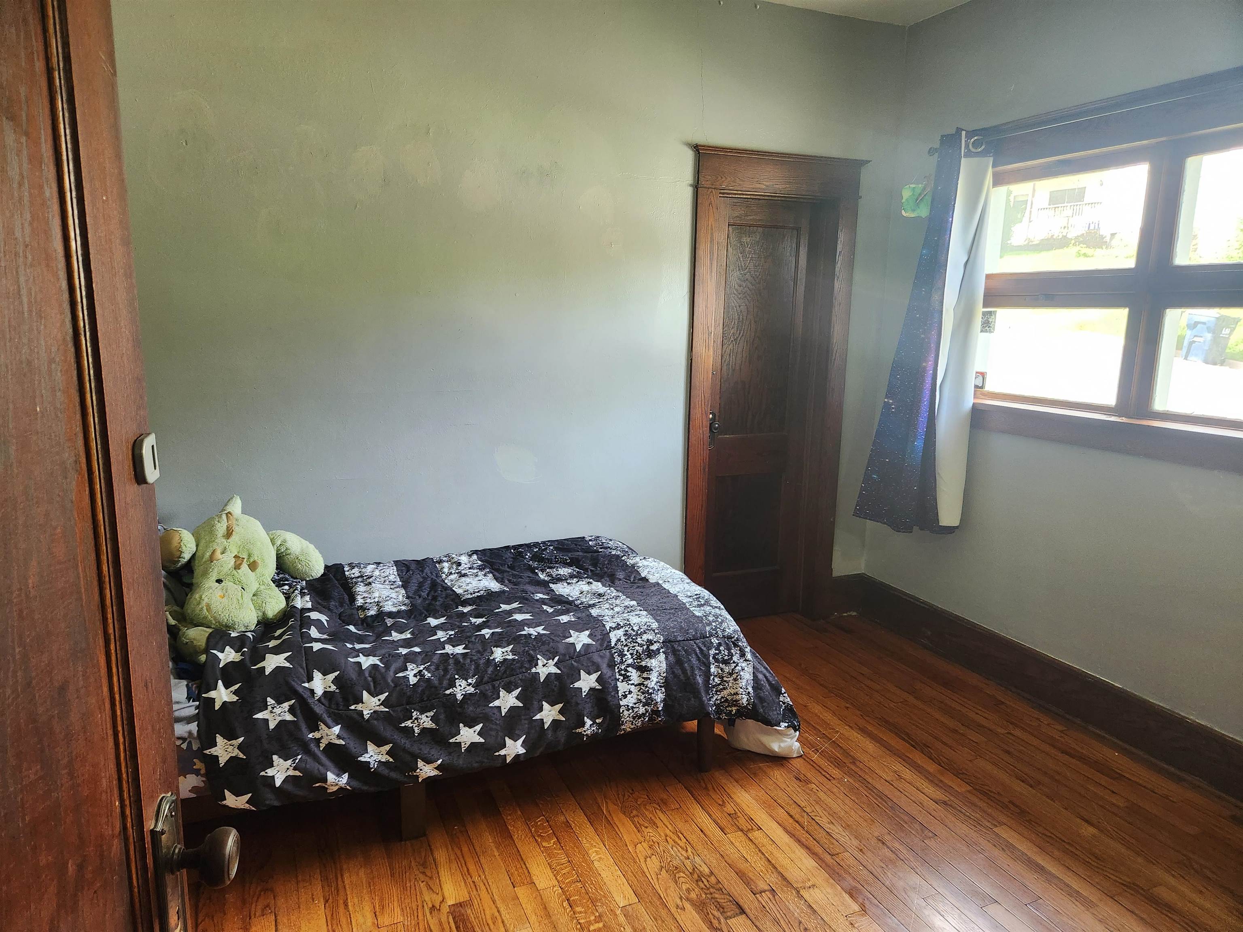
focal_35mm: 23
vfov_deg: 58.9
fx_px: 826
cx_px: 622
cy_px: 466
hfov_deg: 73.9
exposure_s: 1/120
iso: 250
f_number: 1.8
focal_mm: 5.4
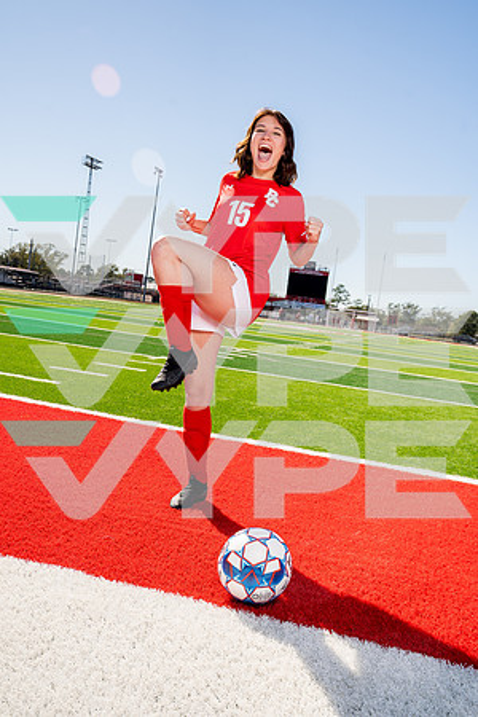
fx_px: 677
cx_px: 239
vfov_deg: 55.8
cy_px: 358
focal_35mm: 34
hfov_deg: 38.9
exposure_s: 1/250
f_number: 7.1
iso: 100
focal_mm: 34
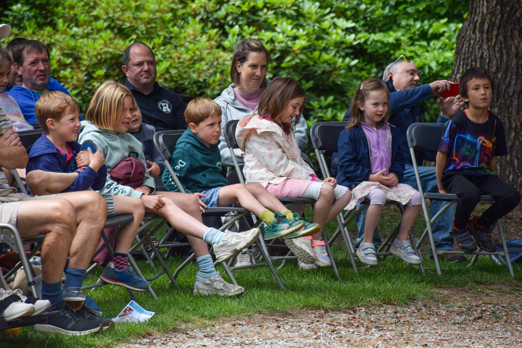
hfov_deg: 9.8
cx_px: 261
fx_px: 3045
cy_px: 174
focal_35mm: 210
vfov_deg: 6.5
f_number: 5.6
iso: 560
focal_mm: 140
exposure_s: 1/1000
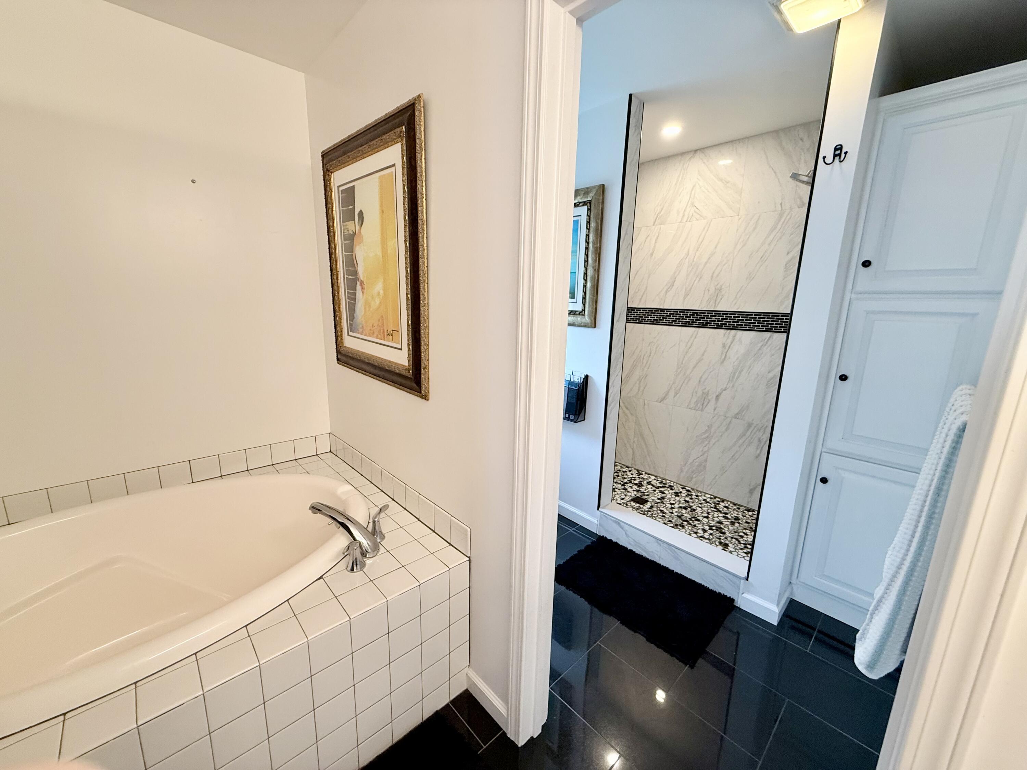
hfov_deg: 102.1
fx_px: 415
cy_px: 385
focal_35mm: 14
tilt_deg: -11.2
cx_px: 514
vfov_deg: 85.7
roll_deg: -1.6
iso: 160
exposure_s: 1/60
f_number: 2.2
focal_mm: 2.22
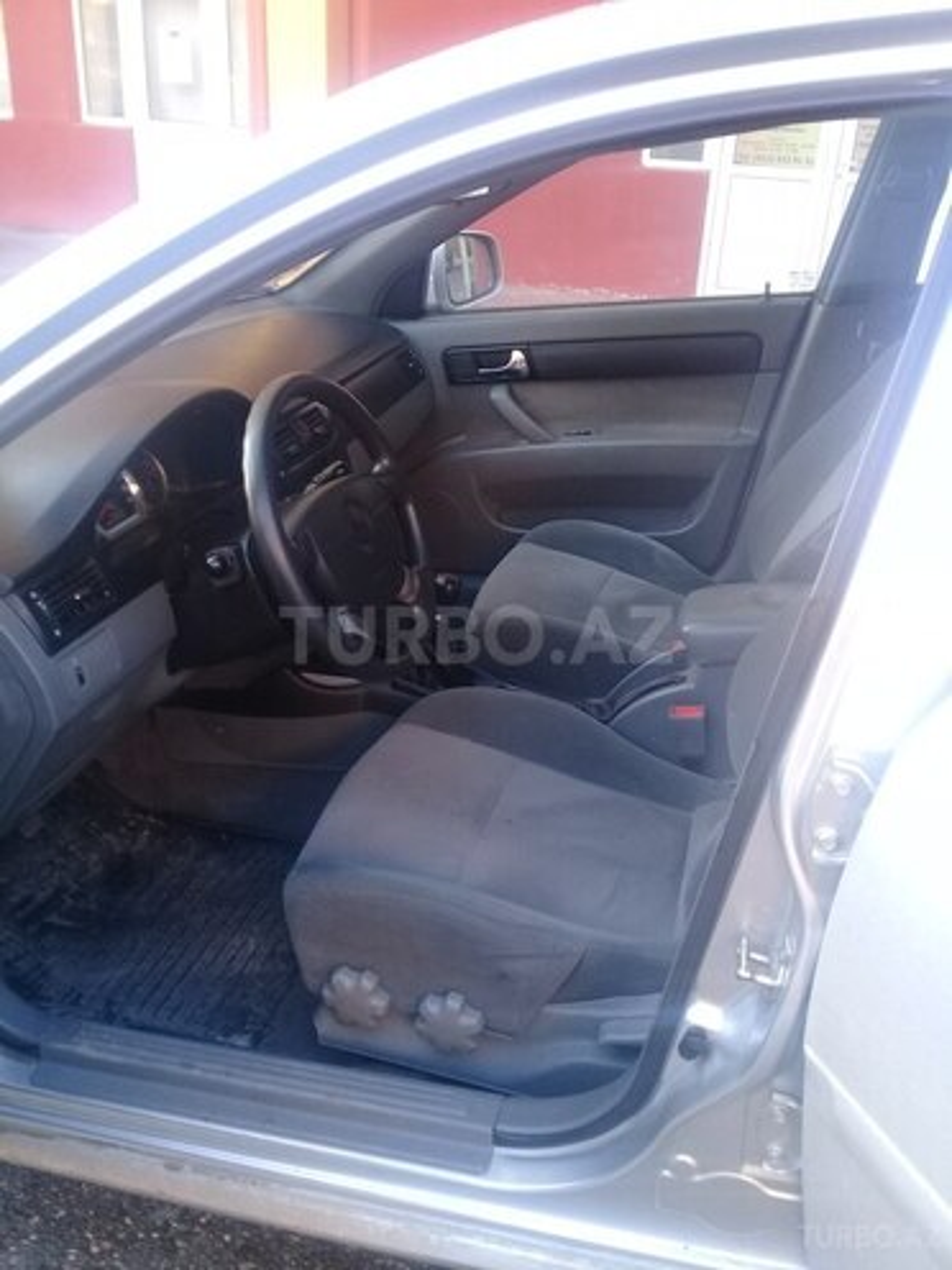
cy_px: 635
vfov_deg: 58.4
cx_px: 476
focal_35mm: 31
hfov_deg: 45.4
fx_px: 1137
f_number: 2.2
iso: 64
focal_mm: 3.3
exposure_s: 1/40
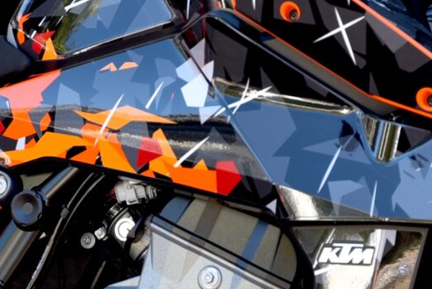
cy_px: 311
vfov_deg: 4.0
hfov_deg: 6.0
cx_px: 151
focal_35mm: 346
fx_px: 4154
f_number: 3.5
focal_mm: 70
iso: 100
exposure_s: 1/60
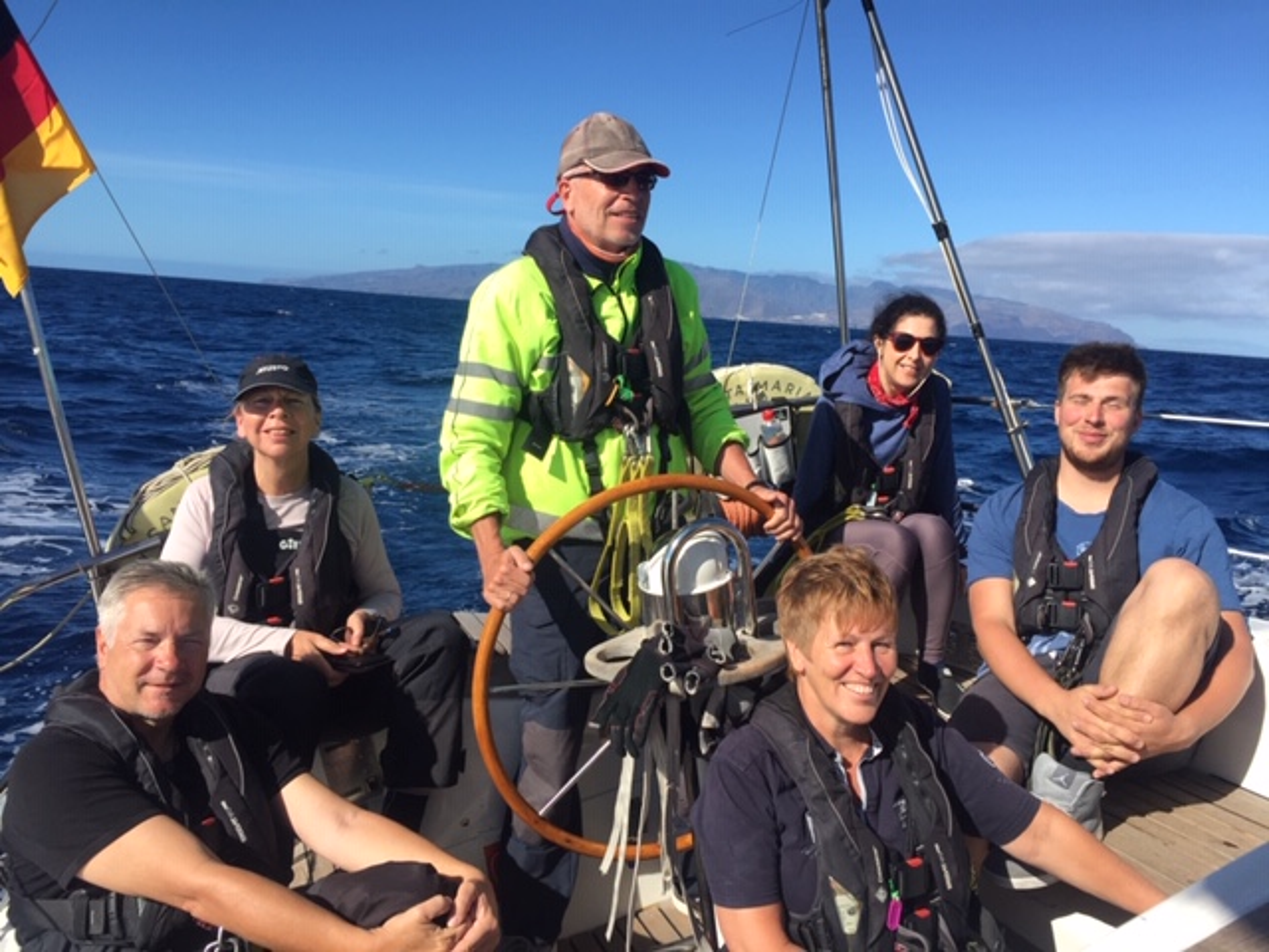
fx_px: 1063
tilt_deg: -11.1
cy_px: 476
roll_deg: -7.6
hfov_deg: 61.7
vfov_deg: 48.2
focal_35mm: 29
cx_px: 634
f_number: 2.2
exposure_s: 1/2083
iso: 32
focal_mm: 4.15
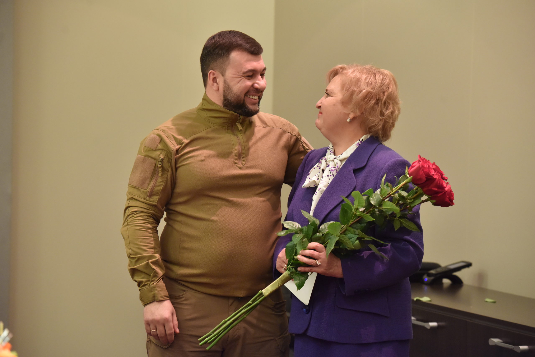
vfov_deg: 10.2
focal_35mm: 135
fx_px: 2006
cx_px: 268
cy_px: 178
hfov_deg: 15.2
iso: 5000
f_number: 5.6
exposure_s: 1/200
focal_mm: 135
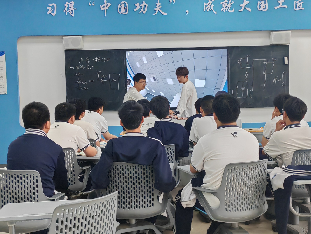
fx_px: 440
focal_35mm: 49
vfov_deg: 29.7
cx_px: 156
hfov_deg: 38.9
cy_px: 117
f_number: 1.9
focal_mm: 5.52
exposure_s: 1/460
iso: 1000
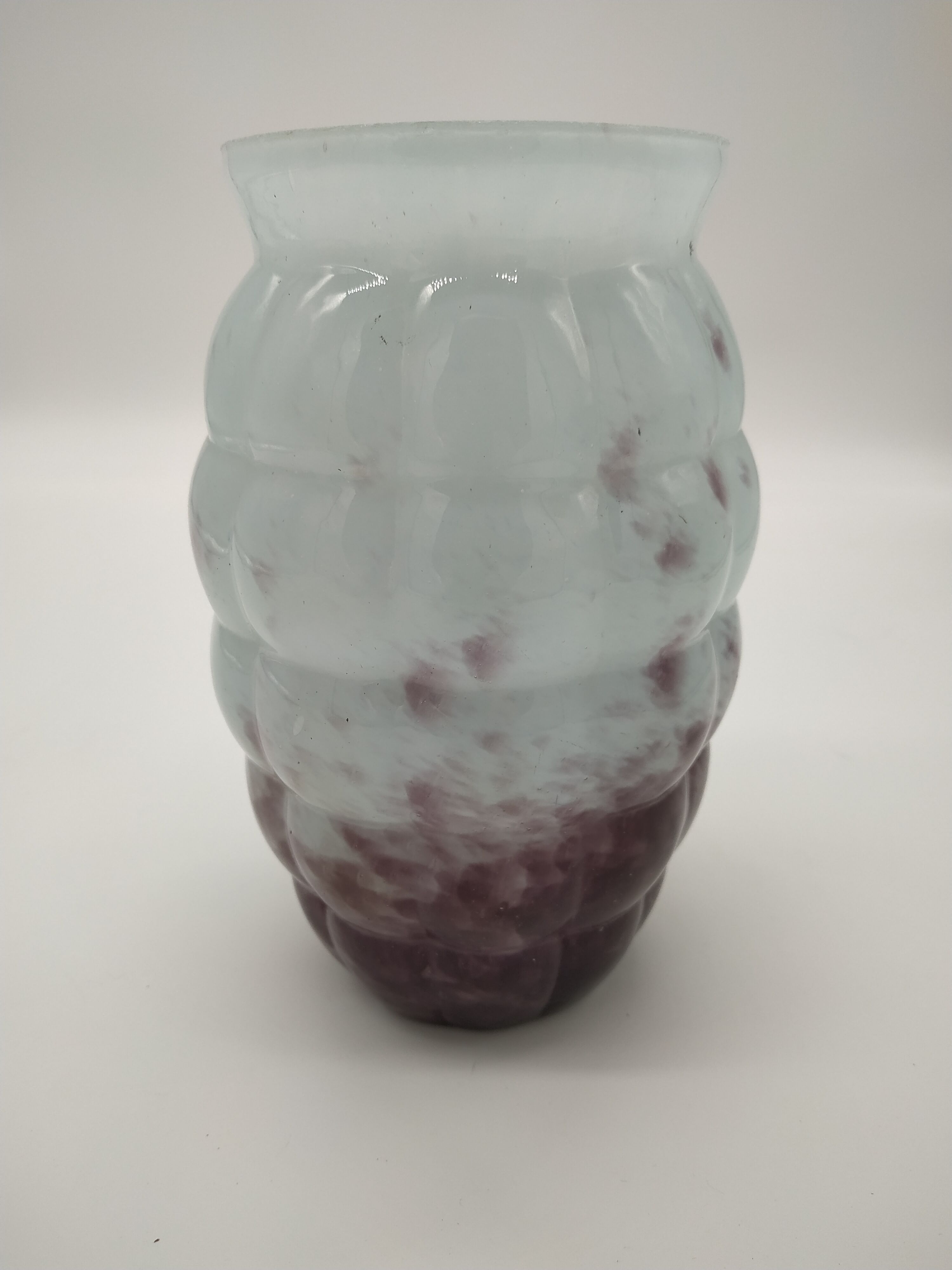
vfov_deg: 71.6
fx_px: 880
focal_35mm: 24
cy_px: 635
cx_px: 476
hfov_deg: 56.8
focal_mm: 3.94
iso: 100
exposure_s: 1/402
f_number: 1.9
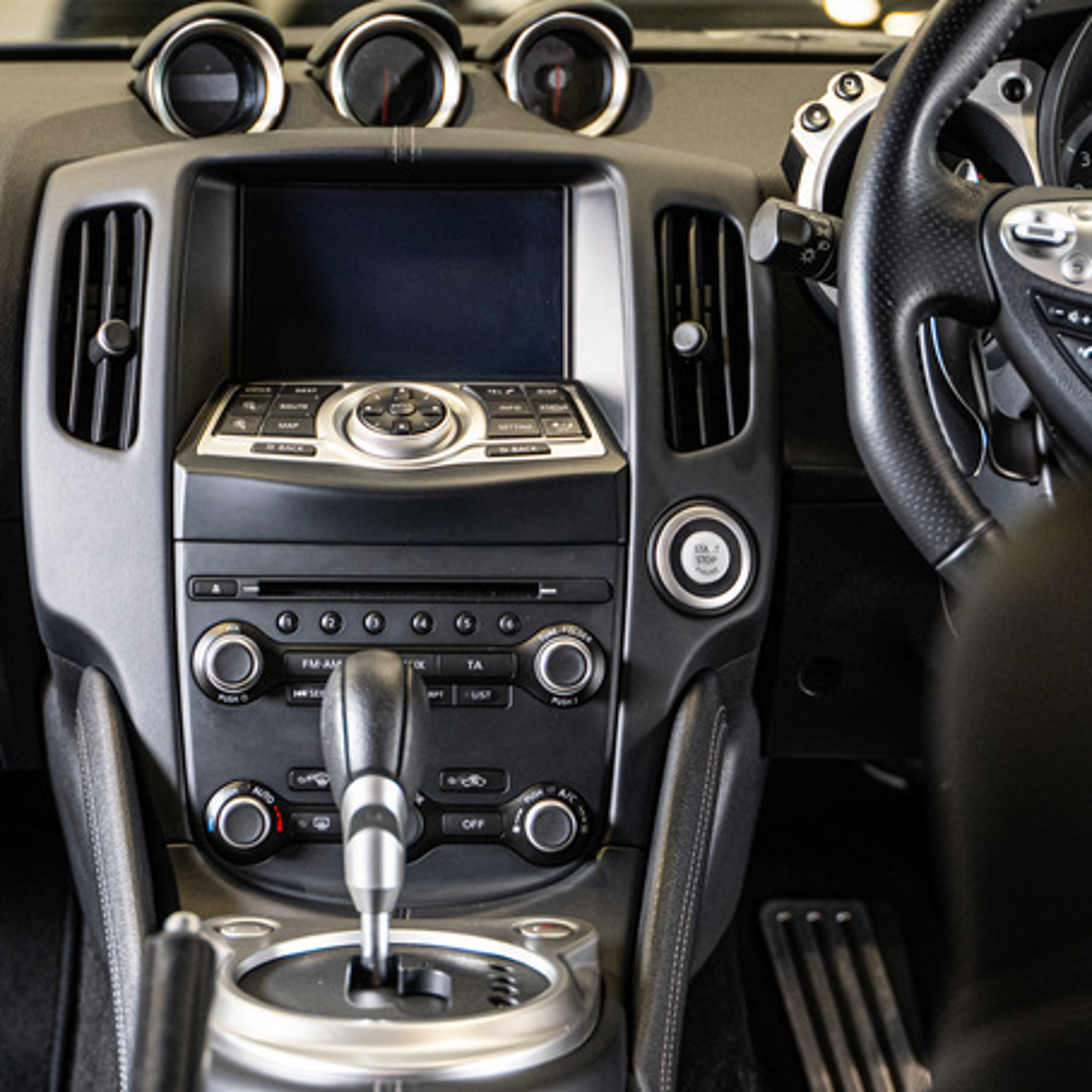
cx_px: 425
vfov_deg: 19.3
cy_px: 438
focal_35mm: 90
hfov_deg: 19.3
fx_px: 3212
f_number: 2.8
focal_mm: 47
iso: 1600
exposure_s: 1/160
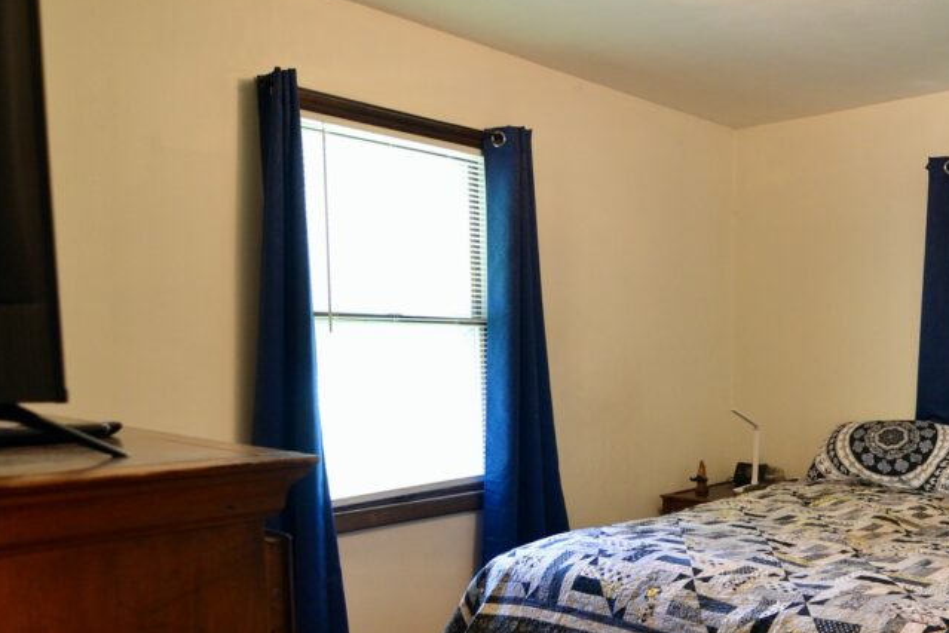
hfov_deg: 55.8
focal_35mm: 31
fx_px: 815
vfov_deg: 41.8
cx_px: 766
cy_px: 430
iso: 800
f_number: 3.2
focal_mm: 11
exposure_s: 1/40
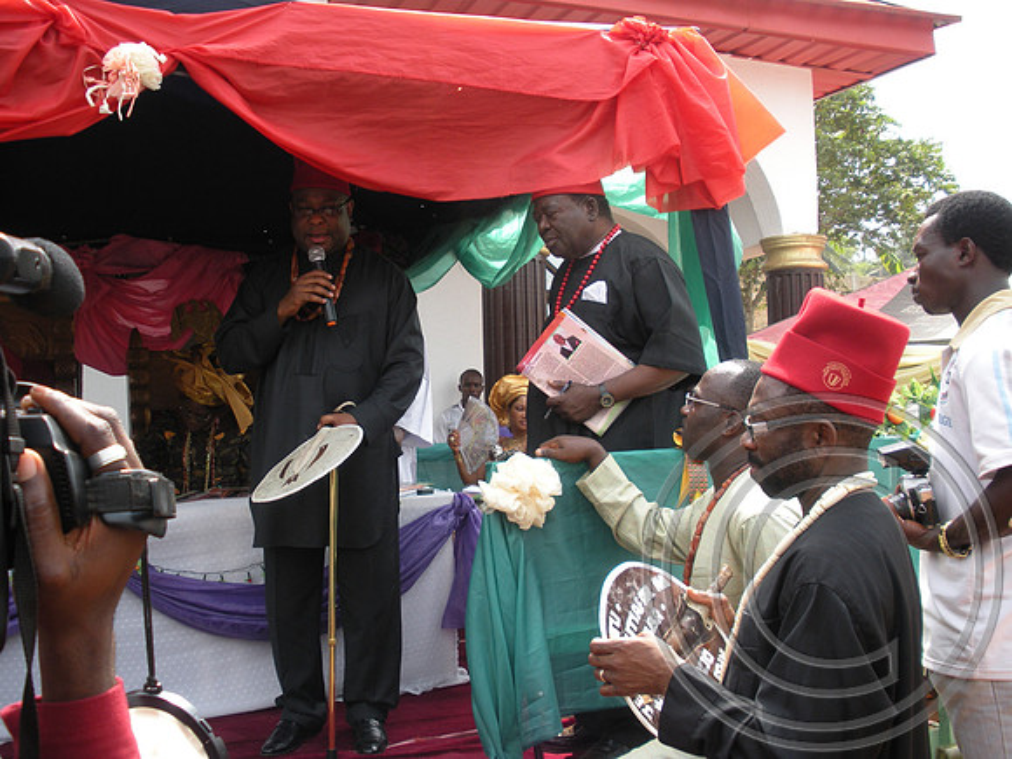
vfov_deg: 39.7
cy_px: 380
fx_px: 1052
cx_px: 506
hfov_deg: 51.4
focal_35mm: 36
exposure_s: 1/138
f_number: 3.5
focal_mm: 6.3
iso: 64
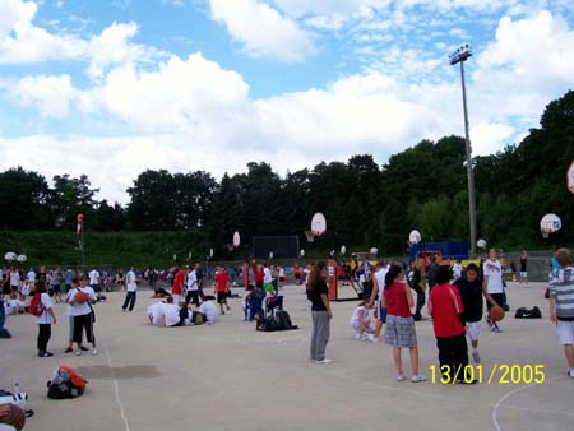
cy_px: 216
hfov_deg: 53.9
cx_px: 287
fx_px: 564
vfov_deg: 41.8
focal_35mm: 34
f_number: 5.1
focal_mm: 5.6
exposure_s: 1/334
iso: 80
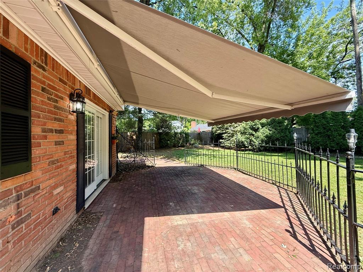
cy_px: 136
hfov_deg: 102.1
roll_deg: +0.3
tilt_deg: +0.3
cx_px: 182
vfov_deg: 85.7
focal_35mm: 14
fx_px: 147
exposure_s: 1/308
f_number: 2.2
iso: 50
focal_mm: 2.22
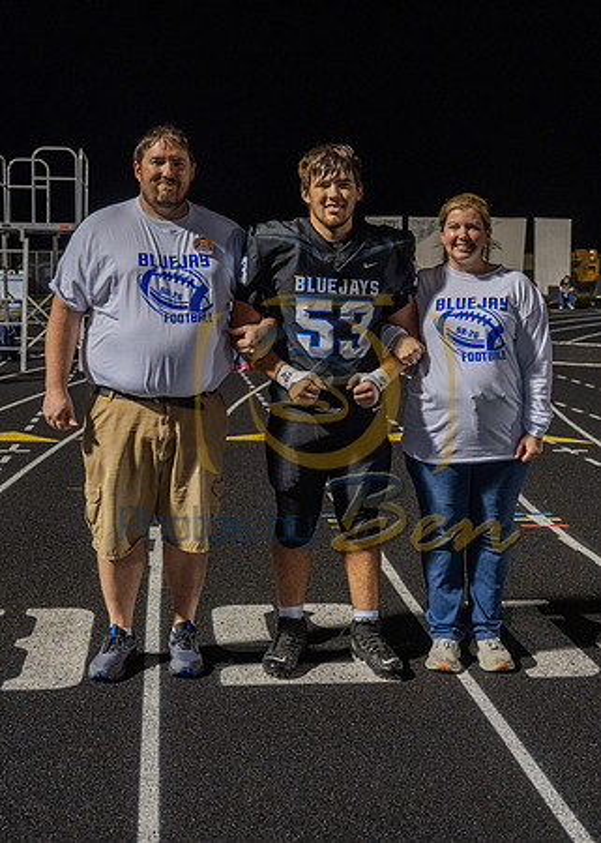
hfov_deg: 28.3
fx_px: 1194
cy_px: 365
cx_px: 291
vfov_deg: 38.8
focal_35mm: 50
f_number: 4
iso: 1250
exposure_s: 1/160
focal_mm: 30
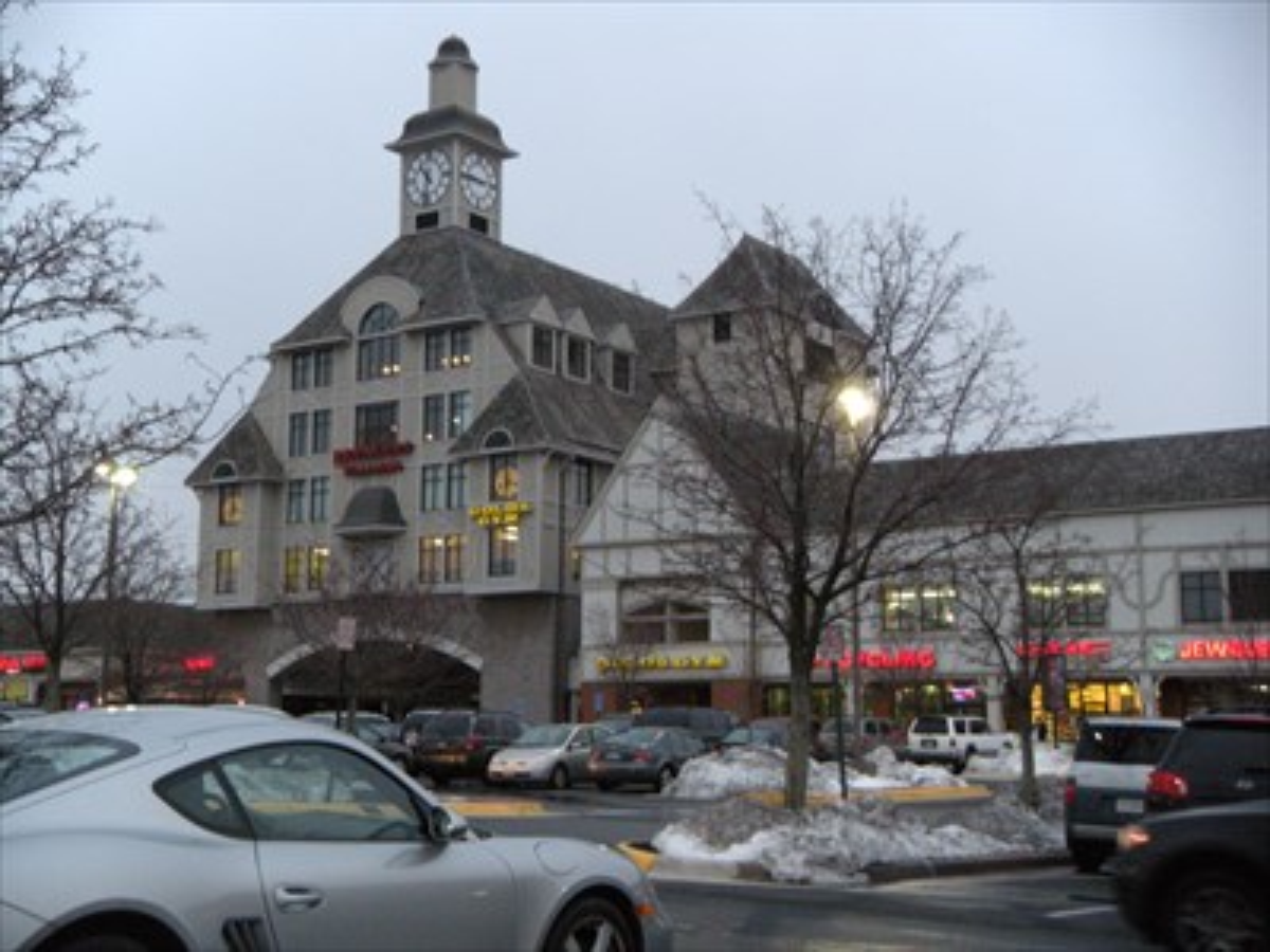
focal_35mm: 55
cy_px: 476
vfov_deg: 26.6
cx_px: 635
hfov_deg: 34.9
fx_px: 2018
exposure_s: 1/60
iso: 370
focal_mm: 9.2
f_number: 4.2
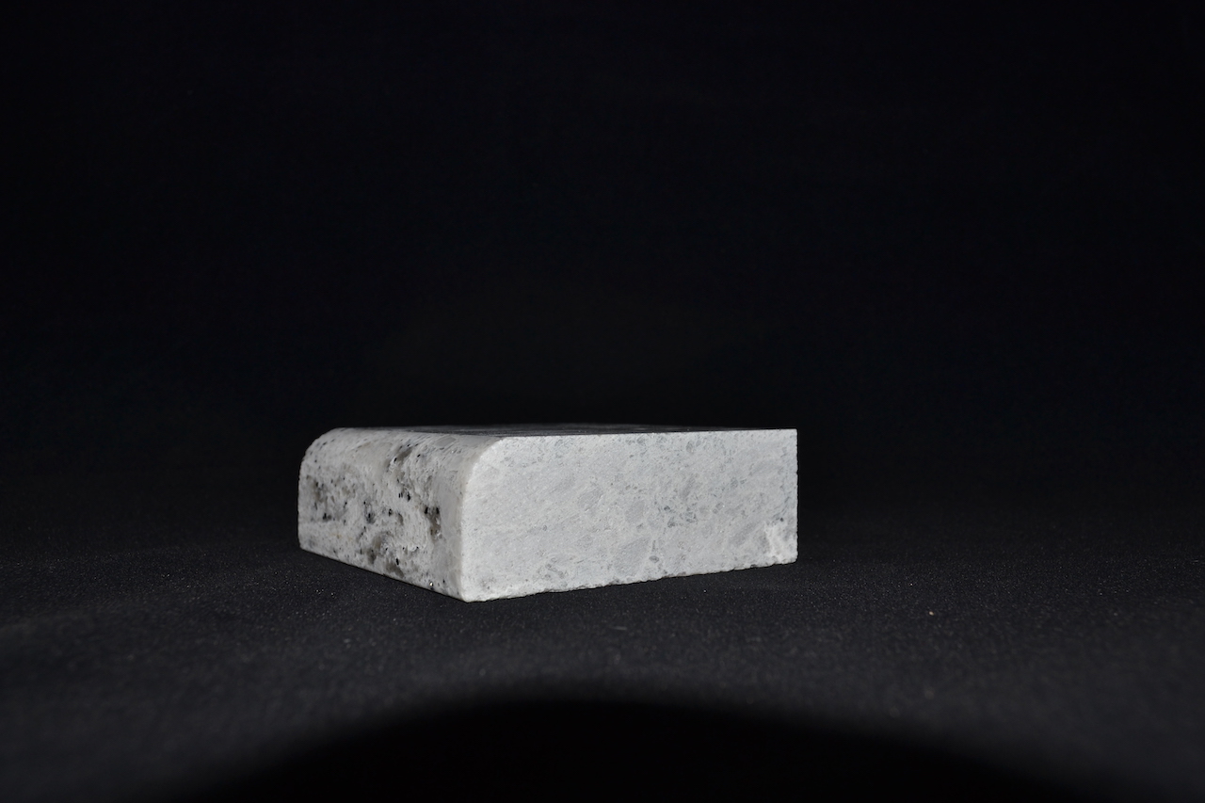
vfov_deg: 40.0
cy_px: 402
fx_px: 1104
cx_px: 602
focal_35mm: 33
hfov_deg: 57.2
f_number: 8
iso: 100
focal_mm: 22
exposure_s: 1/60
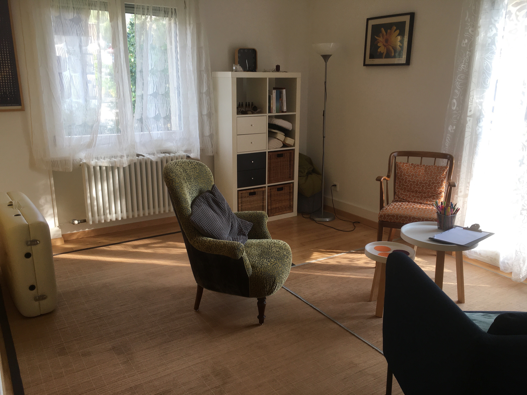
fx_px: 442
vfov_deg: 48.2
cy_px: 198
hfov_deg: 61.7
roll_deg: +1.1
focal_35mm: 29
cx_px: 264
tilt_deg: -14.9
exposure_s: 1/50
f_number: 2.2
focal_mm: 4.15
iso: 32
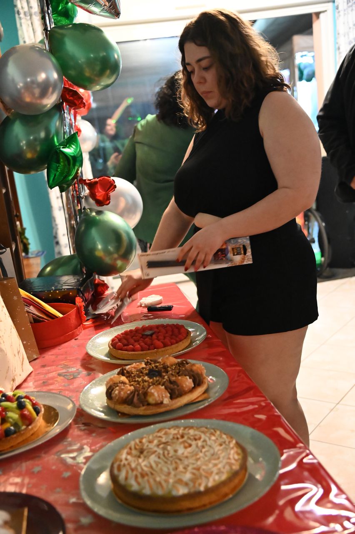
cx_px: 178
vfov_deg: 44.5
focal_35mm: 44
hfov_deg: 30.5
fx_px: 651
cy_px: 267
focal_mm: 44
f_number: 4
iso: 16000
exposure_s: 1/60
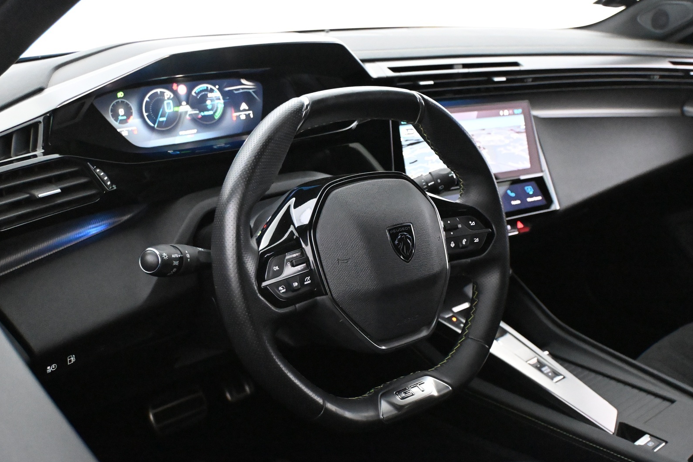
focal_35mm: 38
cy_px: 229
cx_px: 340
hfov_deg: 51.0
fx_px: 727
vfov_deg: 35.3
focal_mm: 24.5
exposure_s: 1/60
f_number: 4.2
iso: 12800
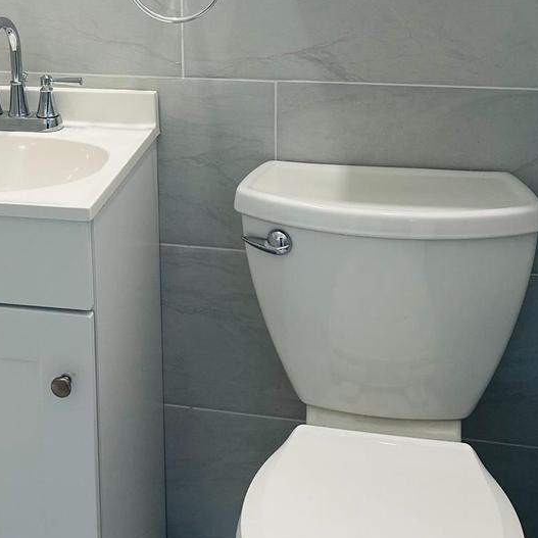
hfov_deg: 29.0
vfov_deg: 28.3
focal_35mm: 58
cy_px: 41
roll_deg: +1.6
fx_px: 1020
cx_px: 118
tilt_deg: -13.1
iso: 160
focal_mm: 6.86
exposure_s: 1/111
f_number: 1.78
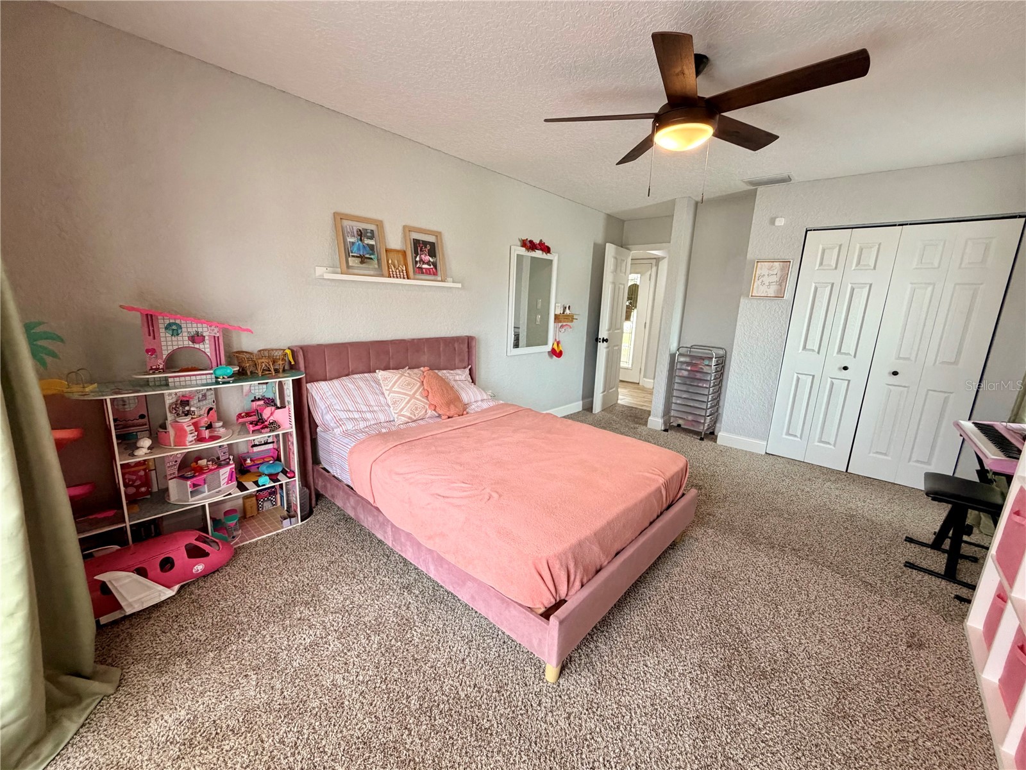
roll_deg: -2.0
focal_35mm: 14
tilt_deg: -11.8
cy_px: 385
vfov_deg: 85.7
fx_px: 415
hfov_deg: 102.1
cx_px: 513
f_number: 2.2
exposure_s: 1/121
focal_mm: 2.22
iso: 320
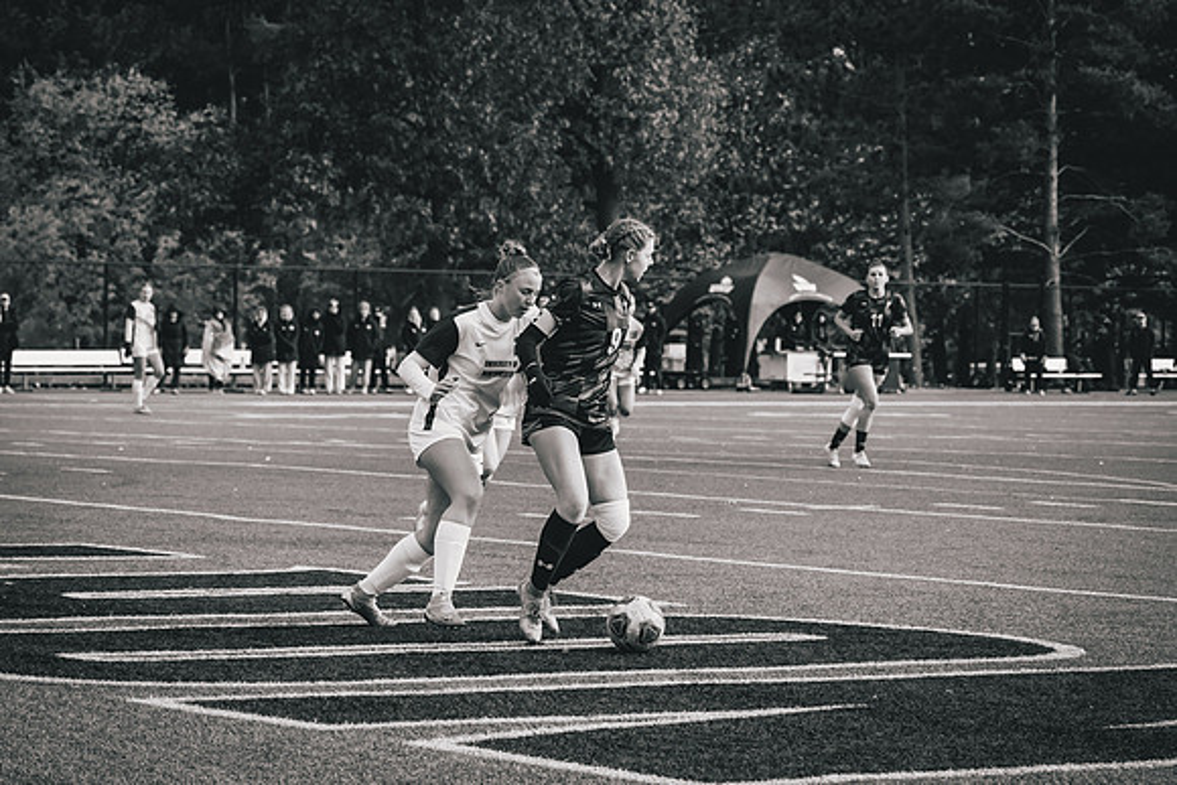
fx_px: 3788
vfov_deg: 11.8
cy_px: 392
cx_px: 588
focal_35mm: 116
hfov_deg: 17.7
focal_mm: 108
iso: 800
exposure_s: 1/1000
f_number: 6.3
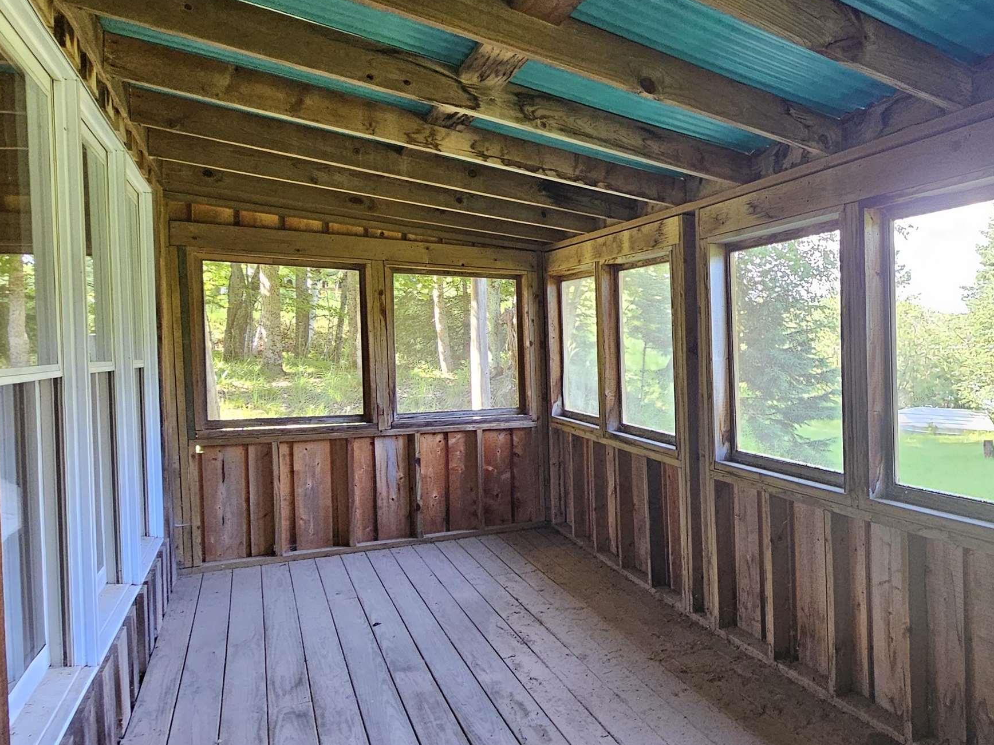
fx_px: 660
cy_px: 360
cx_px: 756
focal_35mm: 23
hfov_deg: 68.7
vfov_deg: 58.9
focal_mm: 2.2
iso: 320
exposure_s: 1/77
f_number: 2.2
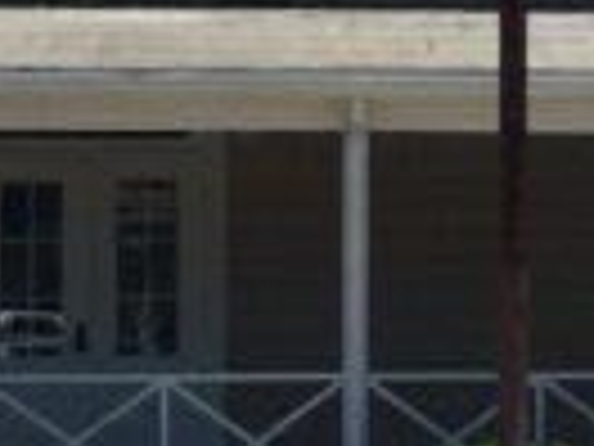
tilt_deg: +2.1
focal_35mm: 241
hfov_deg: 8.1
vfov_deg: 6.2
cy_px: 27
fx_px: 4135
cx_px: 752
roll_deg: -0.1
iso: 25
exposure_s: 1/1456
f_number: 2.4
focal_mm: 3.3
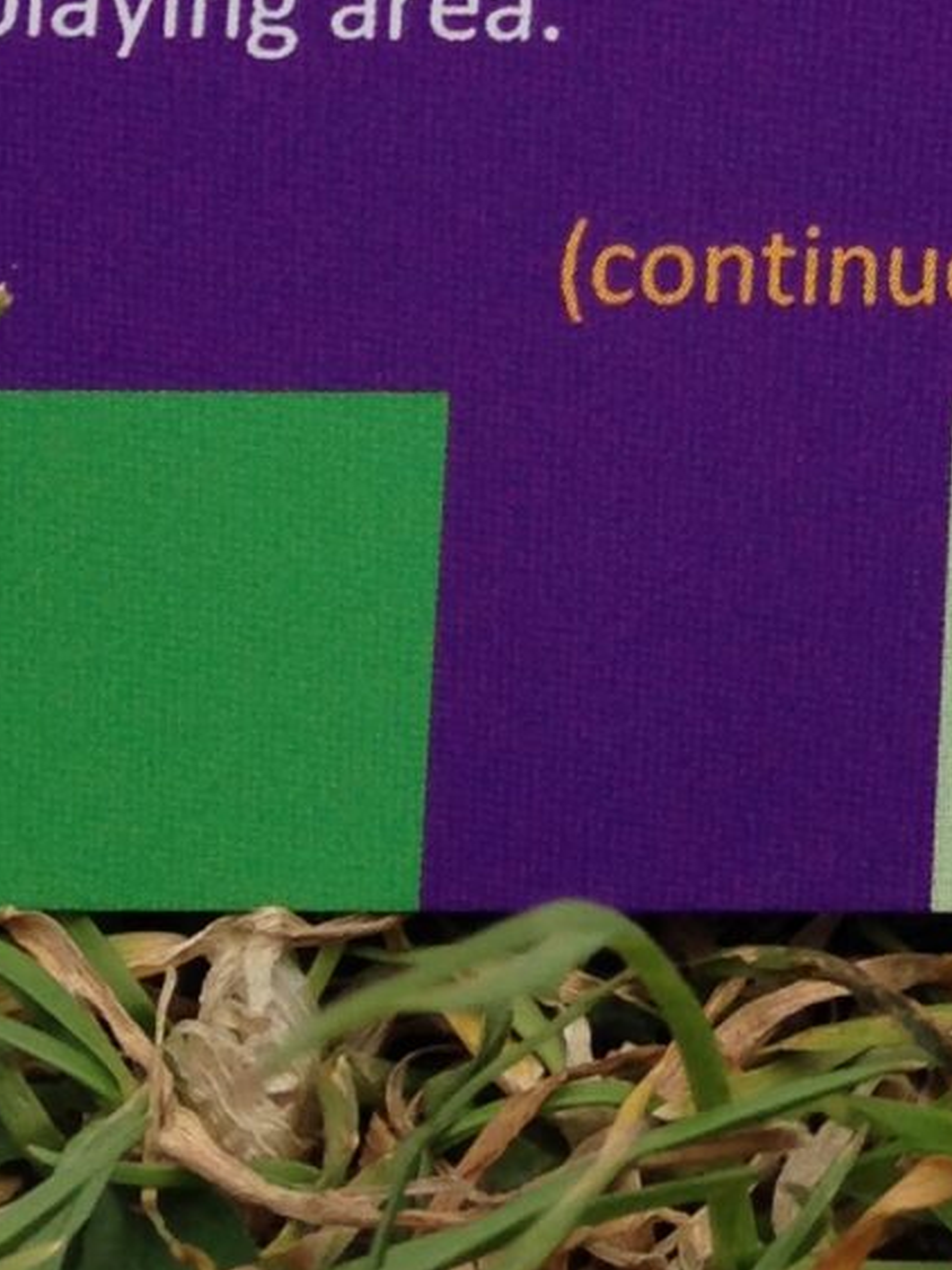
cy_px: -1162
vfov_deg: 11.9
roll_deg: -0.8
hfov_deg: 9.6
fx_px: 5502
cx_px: 1444
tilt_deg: -20.6
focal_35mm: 150
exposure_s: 1/256
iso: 50
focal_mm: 4.12
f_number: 2.4
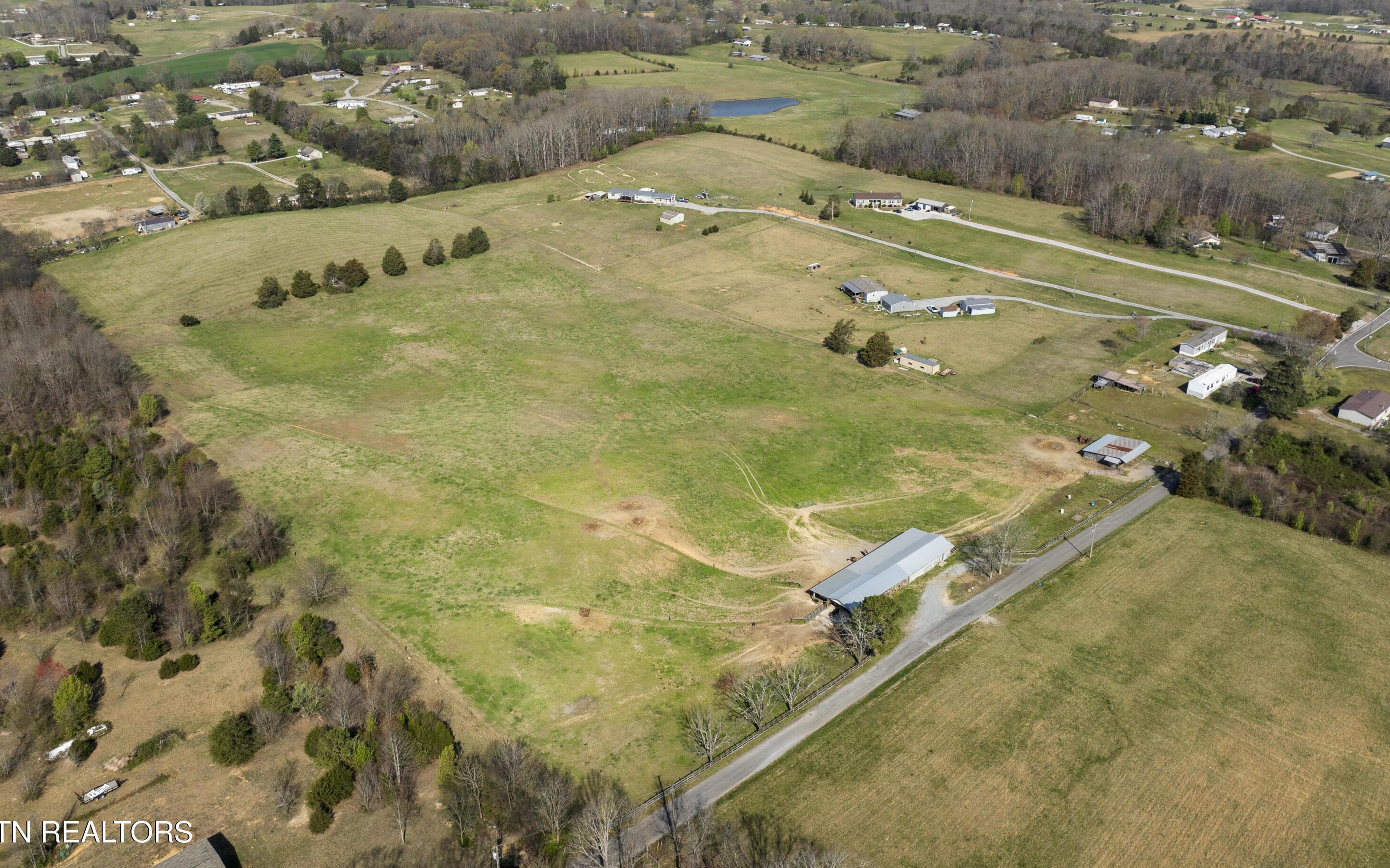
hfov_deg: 70.4
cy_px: 349
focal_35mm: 26
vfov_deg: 47.3
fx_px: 985
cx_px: 682
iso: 100
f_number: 2.8
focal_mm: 12.29
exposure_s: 1/160
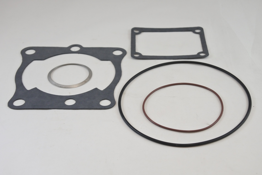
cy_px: 88
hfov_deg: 35.6
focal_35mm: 56
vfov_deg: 24.2
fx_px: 408
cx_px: 131
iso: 400
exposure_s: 1/125
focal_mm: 21
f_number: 4.8
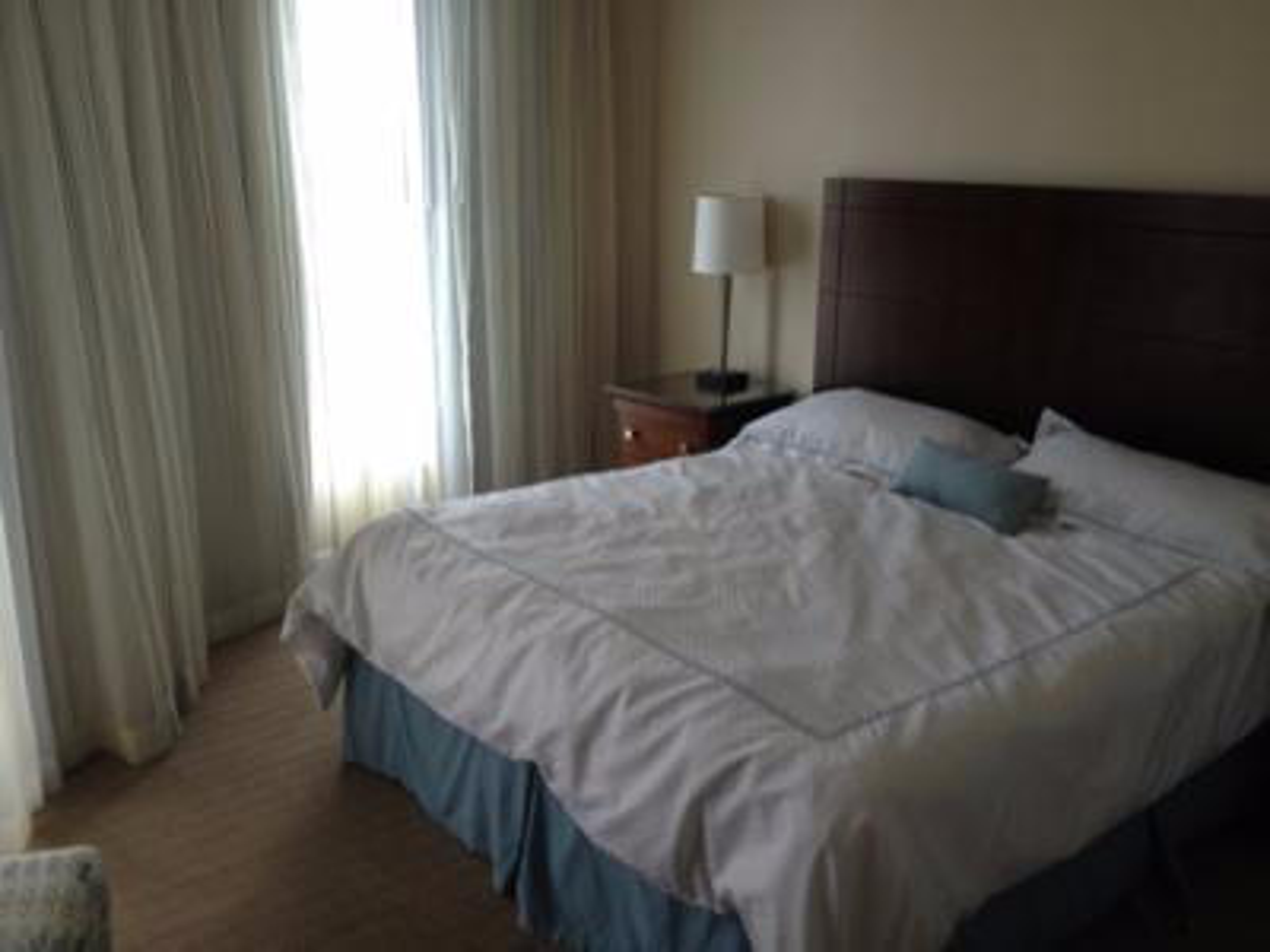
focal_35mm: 35
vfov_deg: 40.7
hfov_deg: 52.6
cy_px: 476
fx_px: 1284
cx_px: 635
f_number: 2.4
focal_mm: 4.28
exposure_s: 1/60
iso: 50
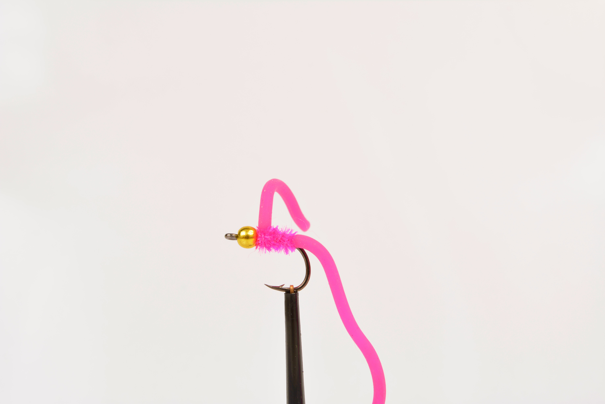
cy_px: 202
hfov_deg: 33.4
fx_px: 1008
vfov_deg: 22.6
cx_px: 302
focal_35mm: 60
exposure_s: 1/25
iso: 100
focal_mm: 40
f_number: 11
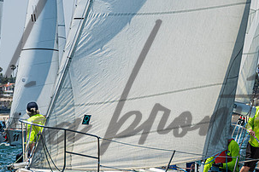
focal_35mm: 429
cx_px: 198
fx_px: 3086
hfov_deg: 4.8
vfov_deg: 3.2
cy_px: 98
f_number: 8
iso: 400
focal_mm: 200
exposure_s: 1/1600
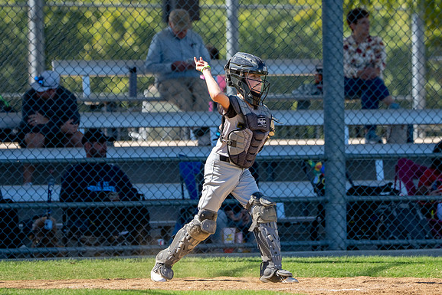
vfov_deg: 3.4
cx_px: 241
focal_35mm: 401
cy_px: 134
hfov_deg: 5.1
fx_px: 4924
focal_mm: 256
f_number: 5.6
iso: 640
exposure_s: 1/2500
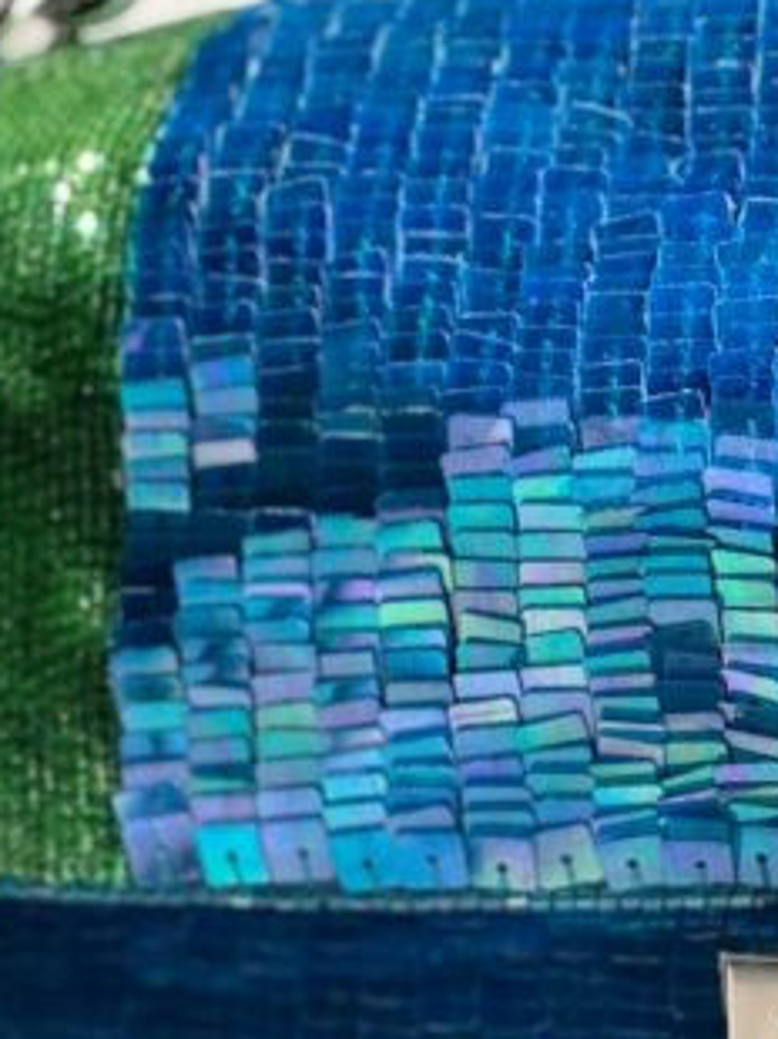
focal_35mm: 199
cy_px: 818
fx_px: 5972
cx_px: 537
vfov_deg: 9.9
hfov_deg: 7.4
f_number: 2.8
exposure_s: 1/193
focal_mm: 9
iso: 25
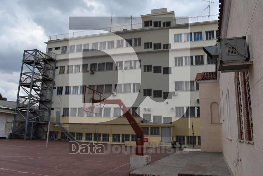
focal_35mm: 27
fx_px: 197
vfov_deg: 47.9
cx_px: 132
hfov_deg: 67.4
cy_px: 88
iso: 100
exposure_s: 1/320
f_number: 9
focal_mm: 18
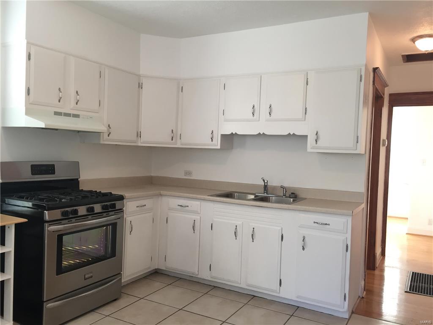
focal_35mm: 29
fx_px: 363
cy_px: 162
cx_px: 216
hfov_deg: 61.7
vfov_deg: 48.2
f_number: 2.2
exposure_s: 1/30
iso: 64
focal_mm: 4.15
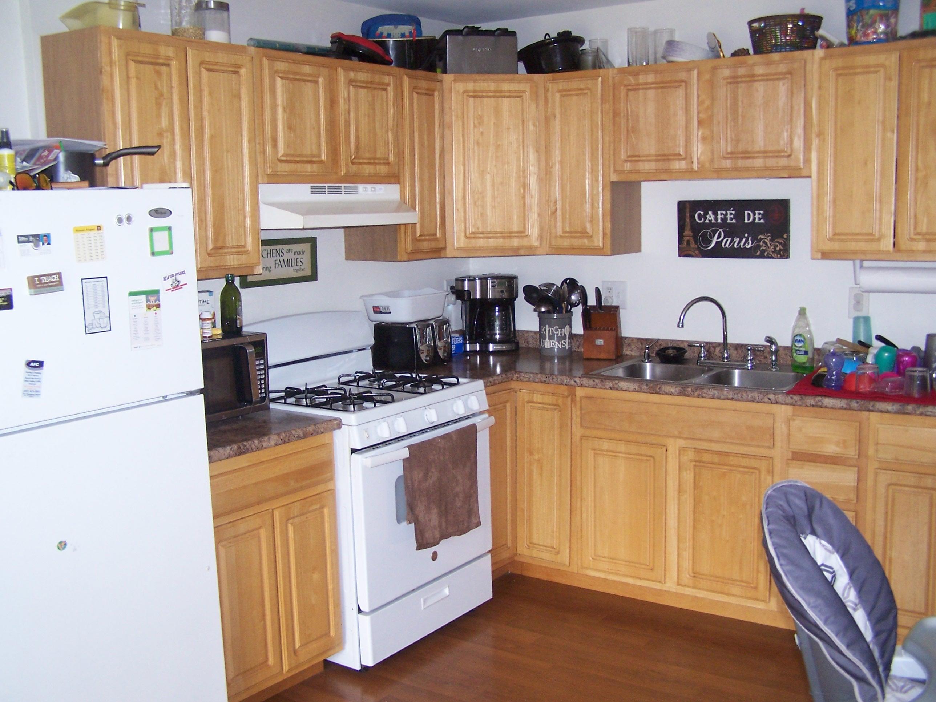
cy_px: 351
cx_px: 468
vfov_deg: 37.7
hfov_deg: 49.0
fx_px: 1028
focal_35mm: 38
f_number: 2.8
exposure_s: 1/60
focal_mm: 6.3
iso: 140
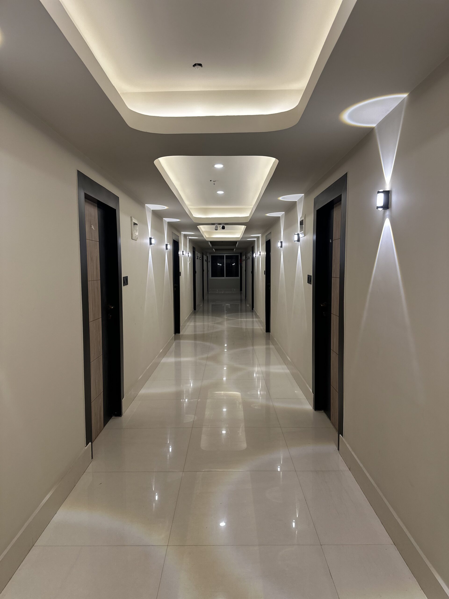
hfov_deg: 56.8
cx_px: 224
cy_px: 300
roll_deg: -0.6
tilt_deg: -4.5
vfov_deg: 71.6
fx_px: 415
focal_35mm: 24
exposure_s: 1/100
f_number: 1.78
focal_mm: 6.86
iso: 160
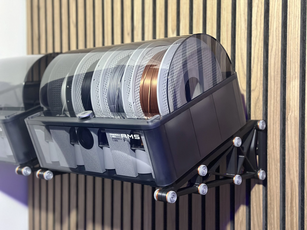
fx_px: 426
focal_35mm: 48
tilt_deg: -2.5
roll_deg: +0.0
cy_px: 115
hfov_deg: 39.7
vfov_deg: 30.3
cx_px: 154
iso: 800
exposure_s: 1/29
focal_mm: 6.86
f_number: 1.78
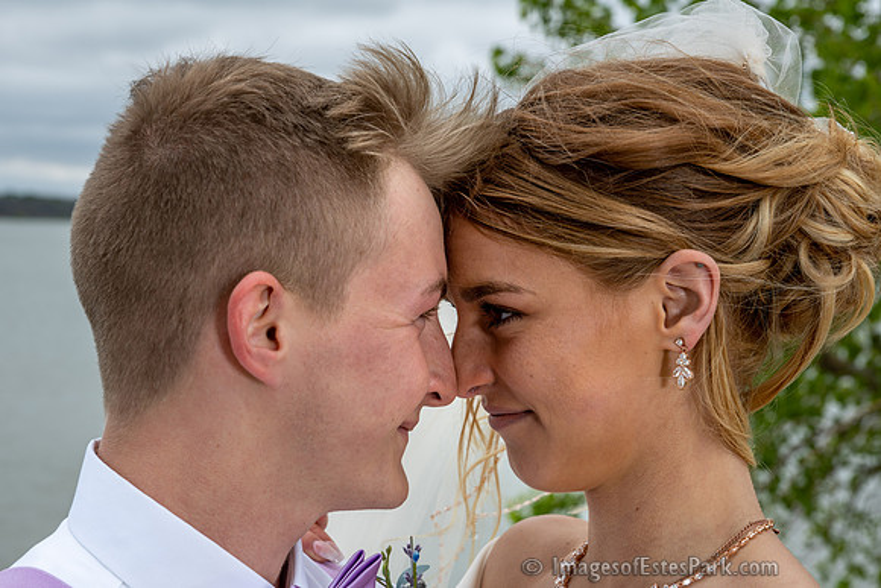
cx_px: 440
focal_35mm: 60
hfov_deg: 33.4
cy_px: 294
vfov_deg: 22.6
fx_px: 1469
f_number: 8
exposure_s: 1/250
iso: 100
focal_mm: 60
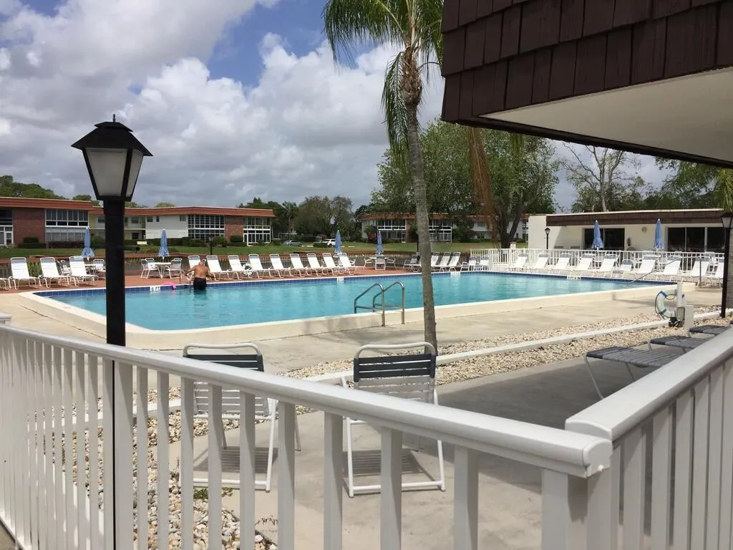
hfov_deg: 61.7
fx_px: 614
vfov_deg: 48.2
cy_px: 275
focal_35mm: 29
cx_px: 366
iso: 32
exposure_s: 1/4405
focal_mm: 4.15
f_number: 2.2
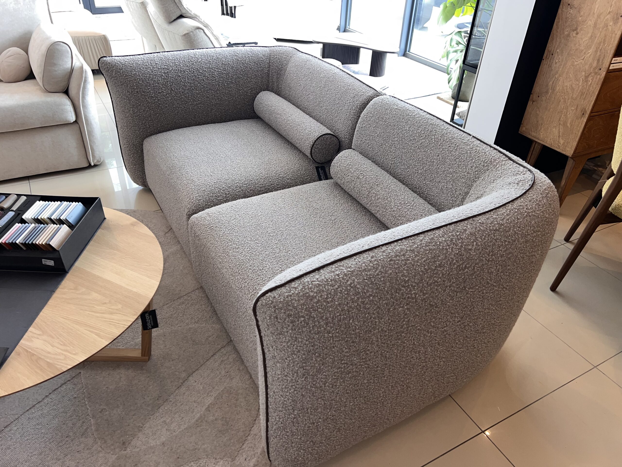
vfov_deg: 53.1
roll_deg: -2.8
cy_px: 234
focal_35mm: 26
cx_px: 311
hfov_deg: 67.3
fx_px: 467
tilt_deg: -34.8
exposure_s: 1/47
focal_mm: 5.7
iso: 64
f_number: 1.5
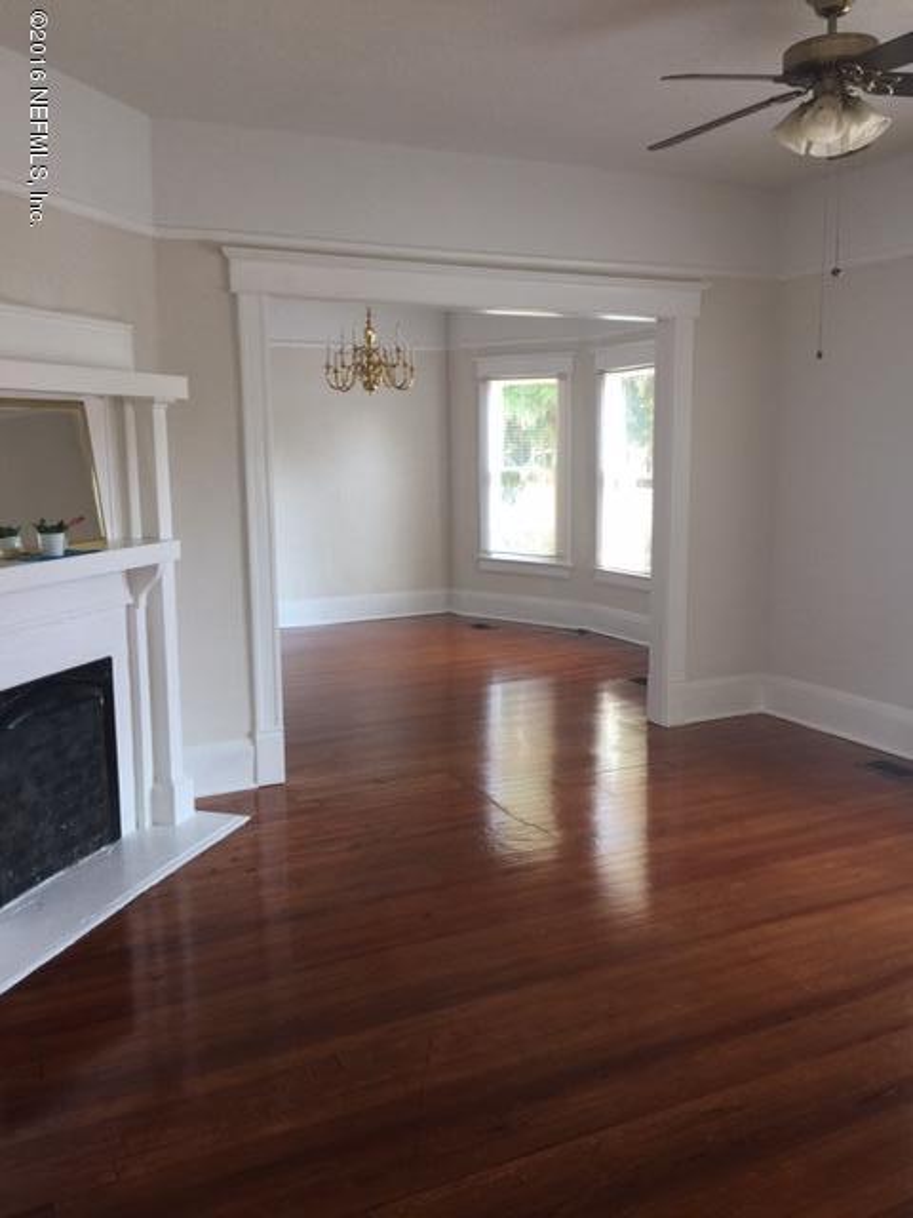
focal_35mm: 29
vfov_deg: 61.7
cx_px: 456
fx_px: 1020
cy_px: 609
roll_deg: +0.6
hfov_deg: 48.2
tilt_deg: -8.0
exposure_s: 1/40
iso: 32
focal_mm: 4.15
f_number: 2.2
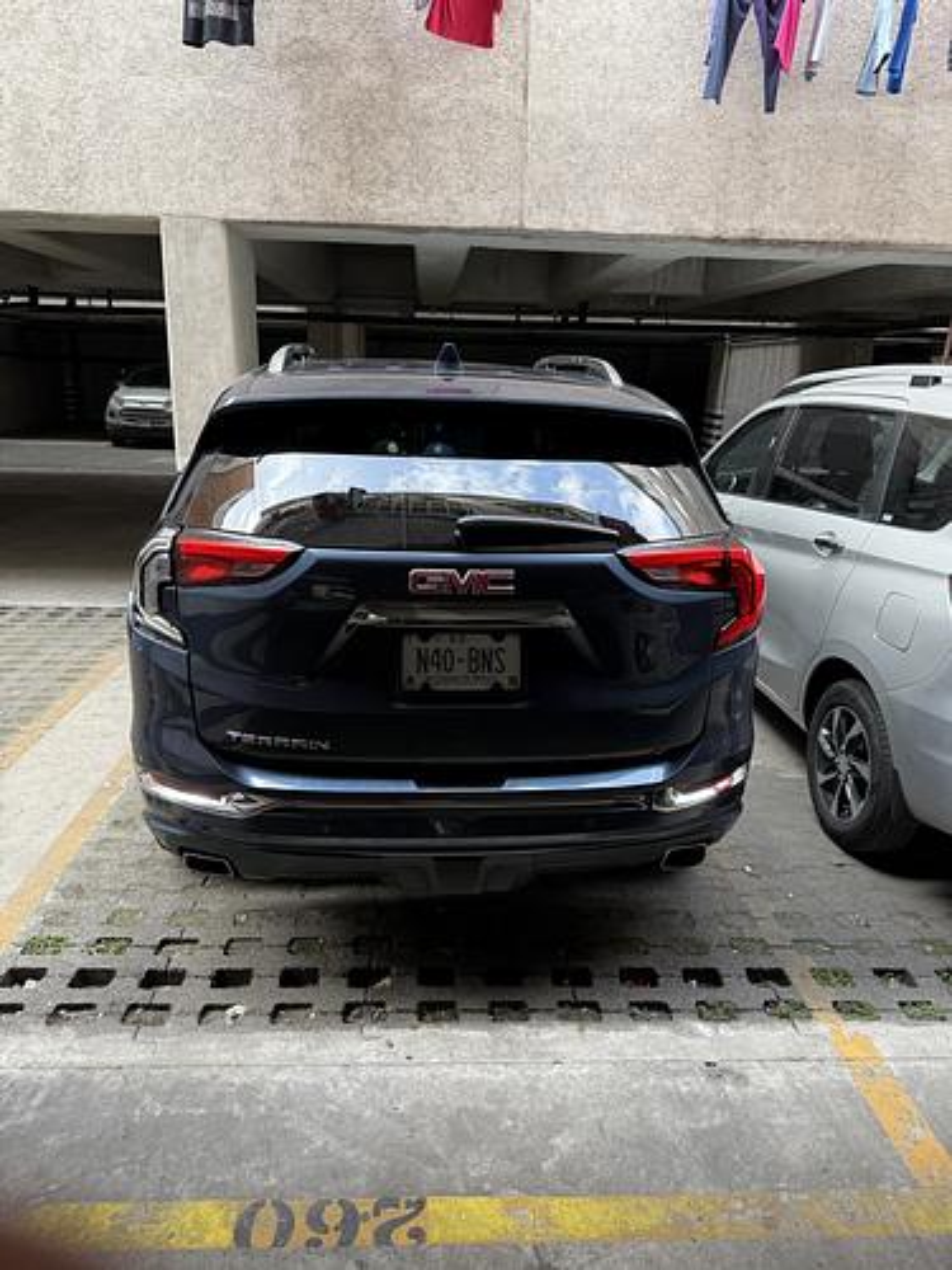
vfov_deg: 71.6
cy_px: 635
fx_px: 880
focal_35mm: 24
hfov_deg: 56.8
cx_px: 476
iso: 100
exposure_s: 1/121
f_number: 1.78
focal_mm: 6.76
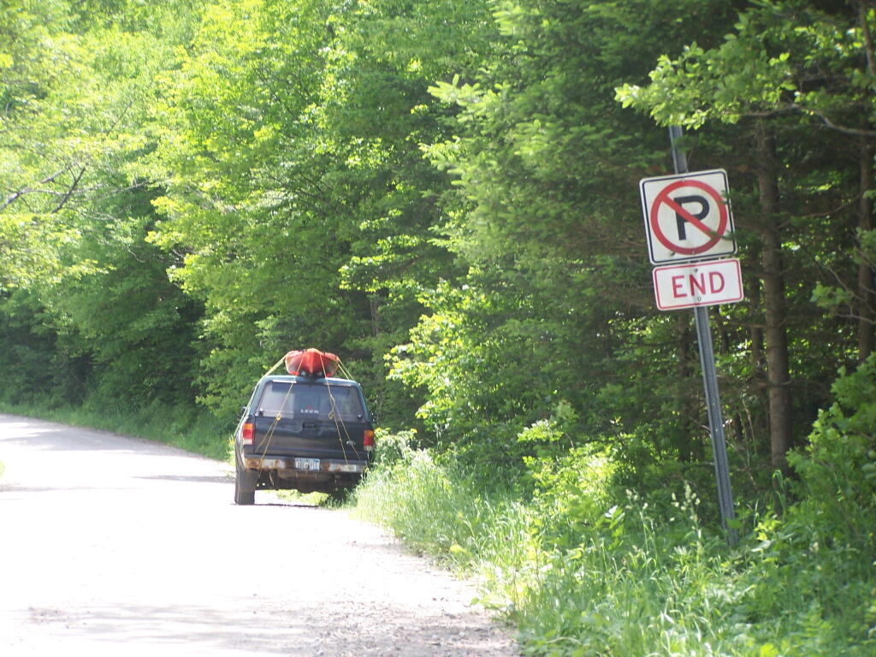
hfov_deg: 14.2
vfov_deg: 10.7
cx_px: 438
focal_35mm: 139
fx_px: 3518
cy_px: 328
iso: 80
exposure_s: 1/160
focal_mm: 23.1
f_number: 3.2
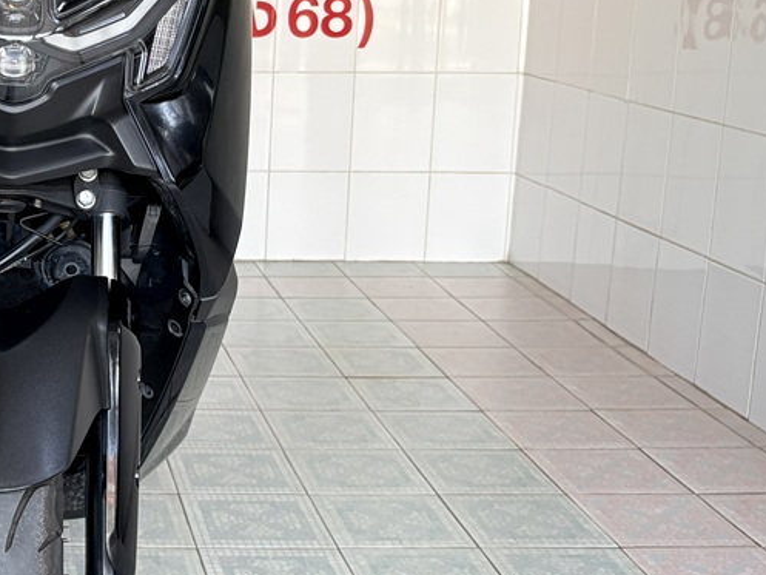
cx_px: -14
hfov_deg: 27.2
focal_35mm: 67
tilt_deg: -10.9
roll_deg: -0.1
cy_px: 214
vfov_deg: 21.9
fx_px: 1483
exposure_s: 1/91
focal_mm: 5.96
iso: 125
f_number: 1.6
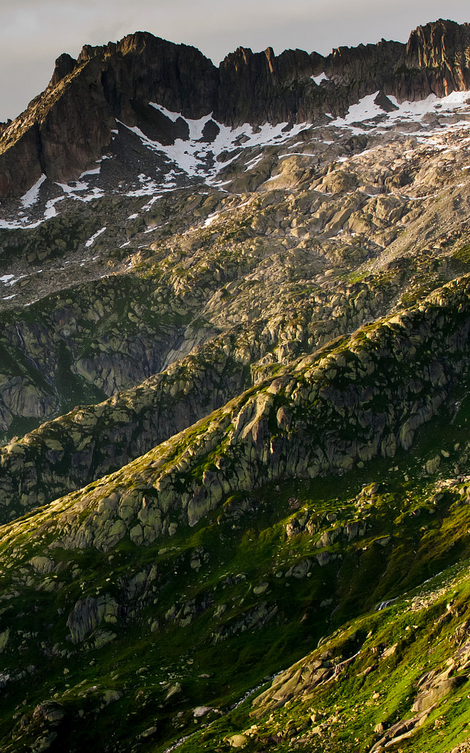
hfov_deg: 7.1
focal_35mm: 185
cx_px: -27
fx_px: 3794
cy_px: 376
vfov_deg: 11.3
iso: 320
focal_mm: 80
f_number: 7.1
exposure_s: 1/200
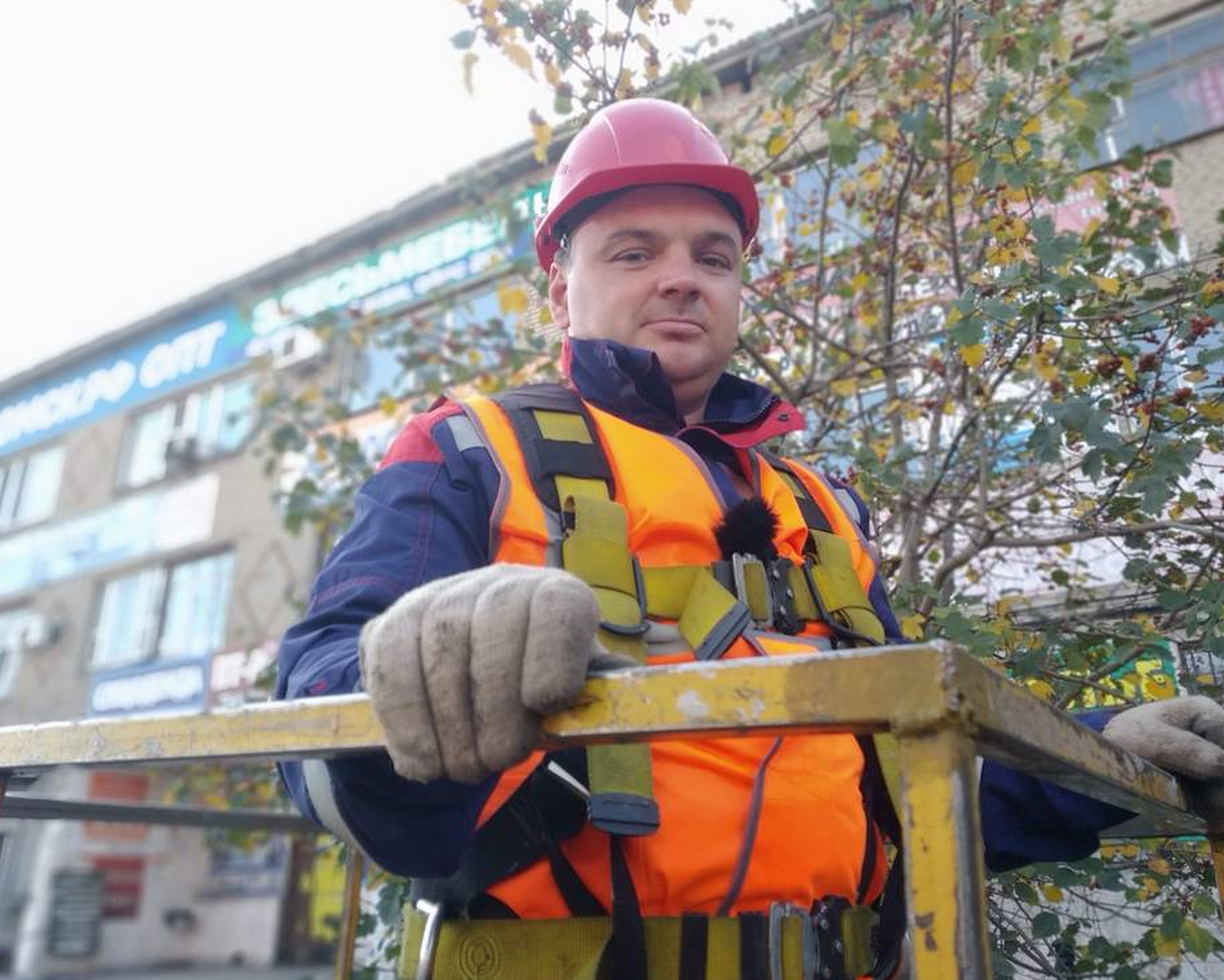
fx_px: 1014
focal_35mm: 28
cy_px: 483
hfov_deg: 62.1
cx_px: 662
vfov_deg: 51.5
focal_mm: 3.82
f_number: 2.2
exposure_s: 1/33
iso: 100
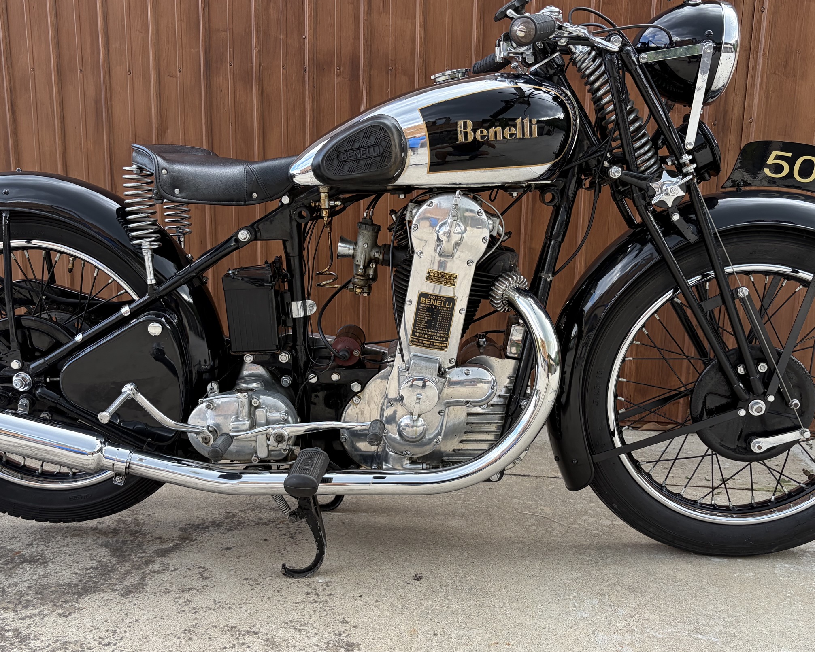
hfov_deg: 50.2
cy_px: 333
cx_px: 377
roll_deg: +0.1
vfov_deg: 41.2
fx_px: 868
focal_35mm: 36
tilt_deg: -13.3
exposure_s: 1/144
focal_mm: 5.96
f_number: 1.6
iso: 40
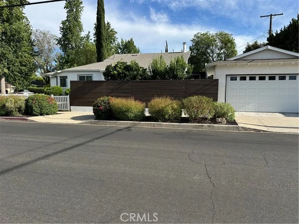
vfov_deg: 56.8
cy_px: 112
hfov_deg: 71.6
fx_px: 207
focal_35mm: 24
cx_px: 150
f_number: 1.78
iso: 80
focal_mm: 6.86
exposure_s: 1/2591
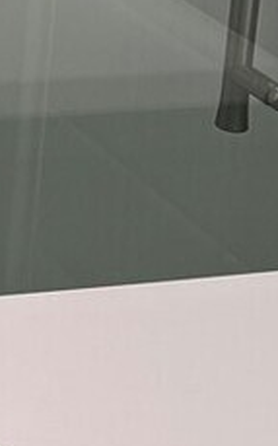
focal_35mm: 160
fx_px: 1941
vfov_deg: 12.3
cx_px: -430
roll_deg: -3.1
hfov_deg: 7.6
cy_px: -273
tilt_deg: -11.6
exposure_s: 1/132
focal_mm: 6.76
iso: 200
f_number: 1.78
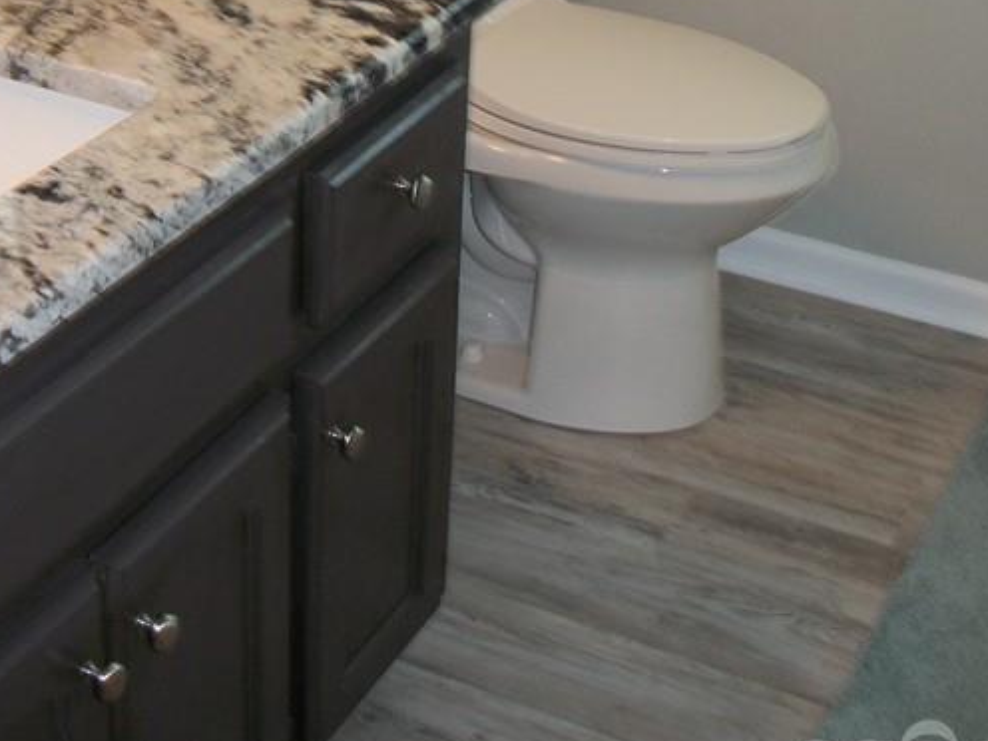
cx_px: 361
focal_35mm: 66
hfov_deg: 29.3
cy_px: 102
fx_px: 1884
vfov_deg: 21.8
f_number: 2.9
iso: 80
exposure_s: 1/30
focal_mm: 5.7
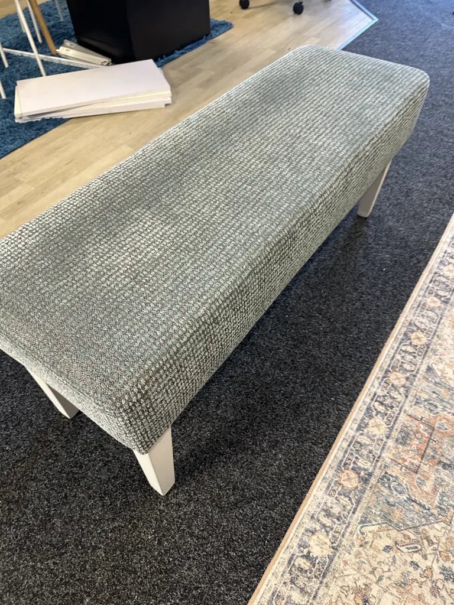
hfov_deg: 56.8
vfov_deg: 71.6
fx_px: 420
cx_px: 227
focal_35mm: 24
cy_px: 302
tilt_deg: -50.4
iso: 250
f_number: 1.78
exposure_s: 1/50
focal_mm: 6.86
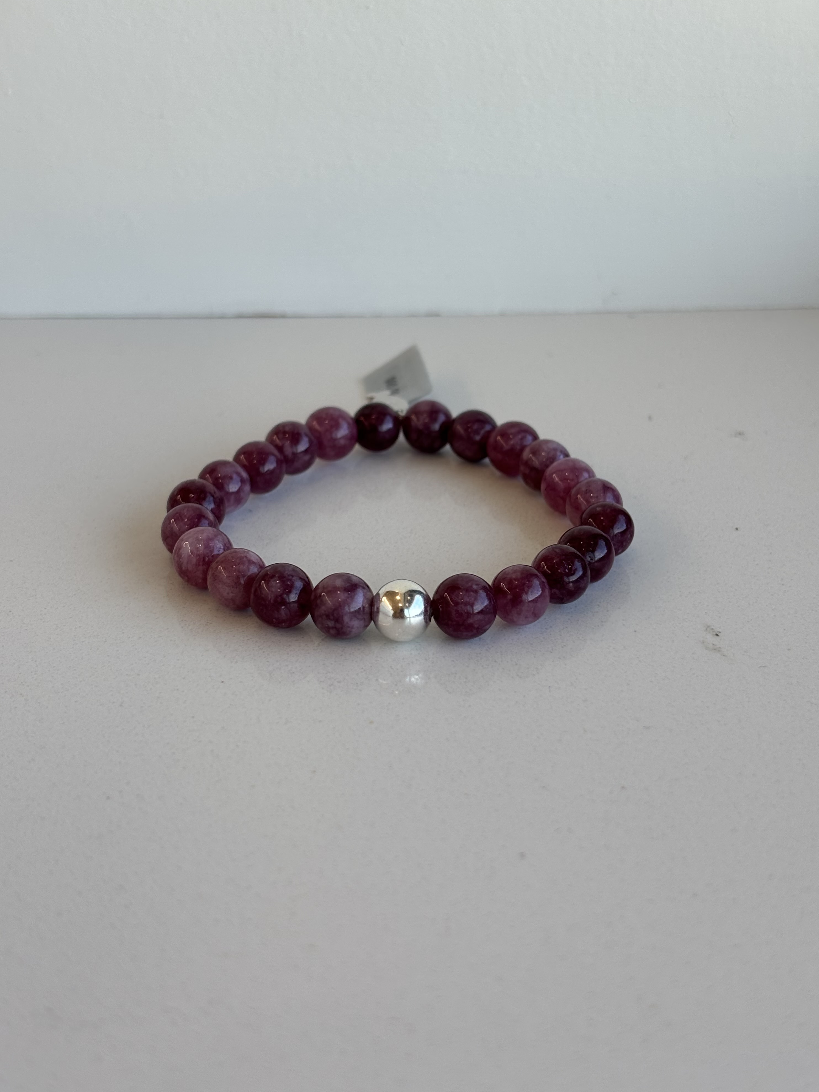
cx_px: 413
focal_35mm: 53
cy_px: 549
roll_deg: -0.5
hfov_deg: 27.5
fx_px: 1672
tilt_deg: -26.9
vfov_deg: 36.2
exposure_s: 1/183
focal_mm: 5.96
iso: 32
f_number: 1.6
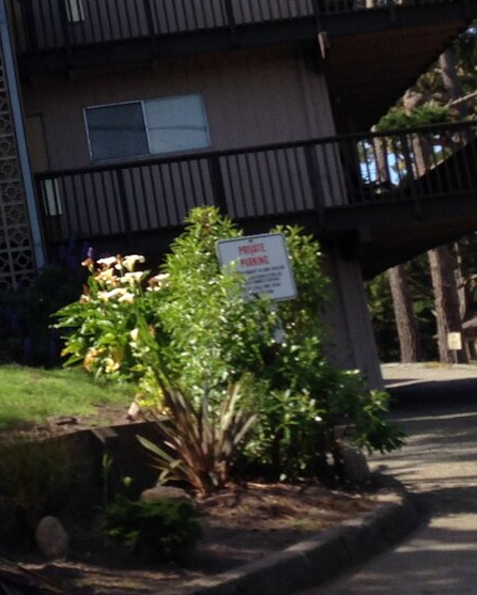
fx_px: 1958
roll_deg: +3.4
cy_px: 31
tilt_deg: +7.7
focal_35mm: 111
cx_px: 22
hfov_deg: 13.7
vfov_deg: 17.0
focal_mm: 4.12
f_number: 2.4
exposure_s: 1/809
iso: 50
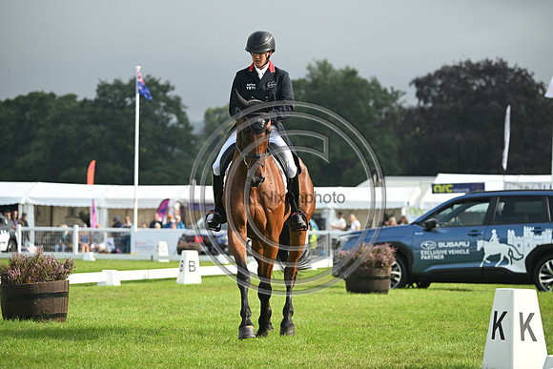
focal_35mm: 170
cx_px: 276
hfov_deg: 12.1
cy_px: 184
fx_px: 2612
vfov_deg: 8.1
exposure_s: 1/1250
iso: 450
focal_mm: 170
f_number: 4.8
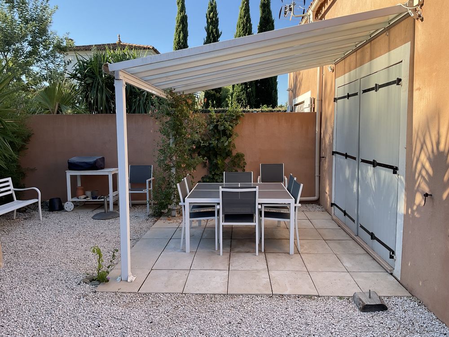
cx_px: 224
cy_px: 168
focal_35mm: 29
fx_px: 376
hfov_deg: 61.7
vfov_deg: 48.2
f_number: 1.8
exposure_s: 1/465
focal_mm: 3
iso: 16
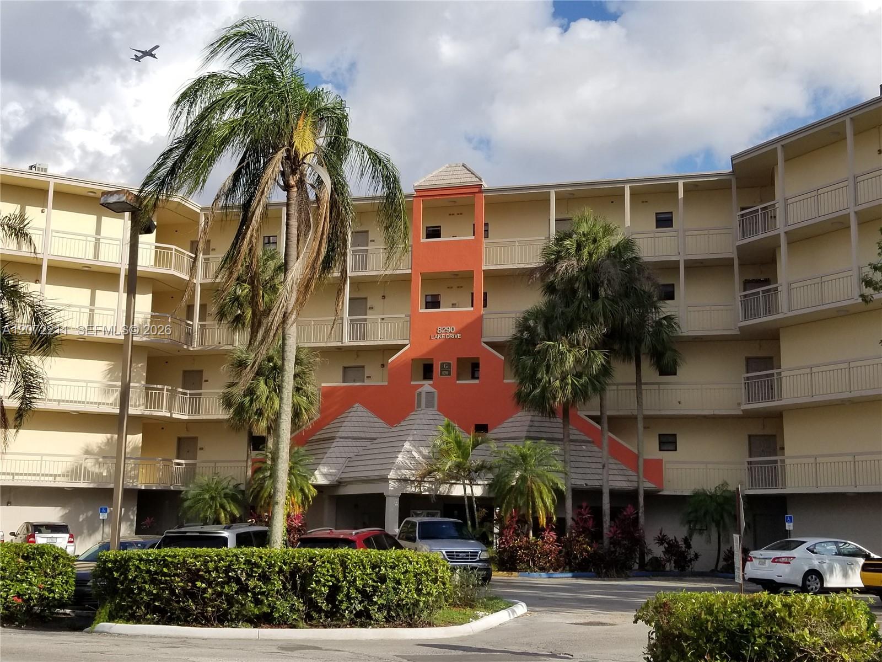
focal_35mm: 26
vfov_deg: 53.1
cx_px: 441
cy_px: 331
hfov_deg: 67.3
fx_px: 662
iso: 50
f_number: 1.7
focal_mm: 4.25
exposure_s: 1/2967
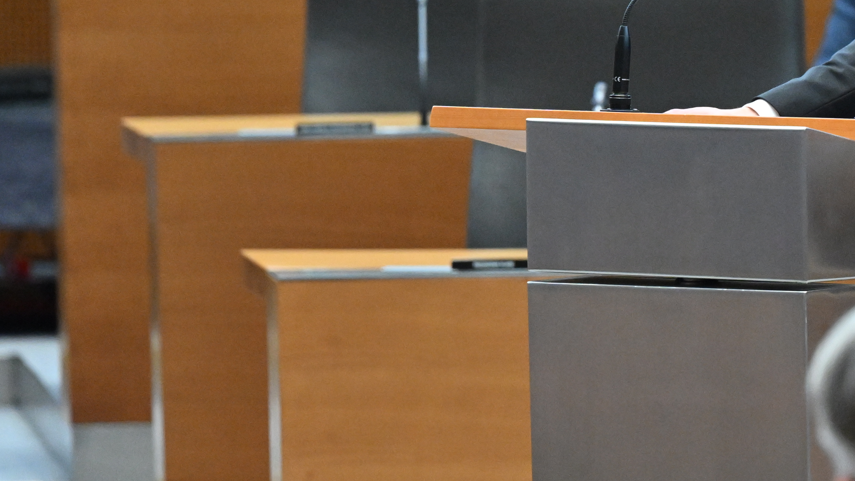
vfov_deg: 2.2
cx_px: 1100
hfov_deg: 3.9
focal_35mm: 558
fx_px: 12651
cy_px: 0
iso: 4000
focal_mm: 200
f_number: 4.5
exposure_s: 1/200
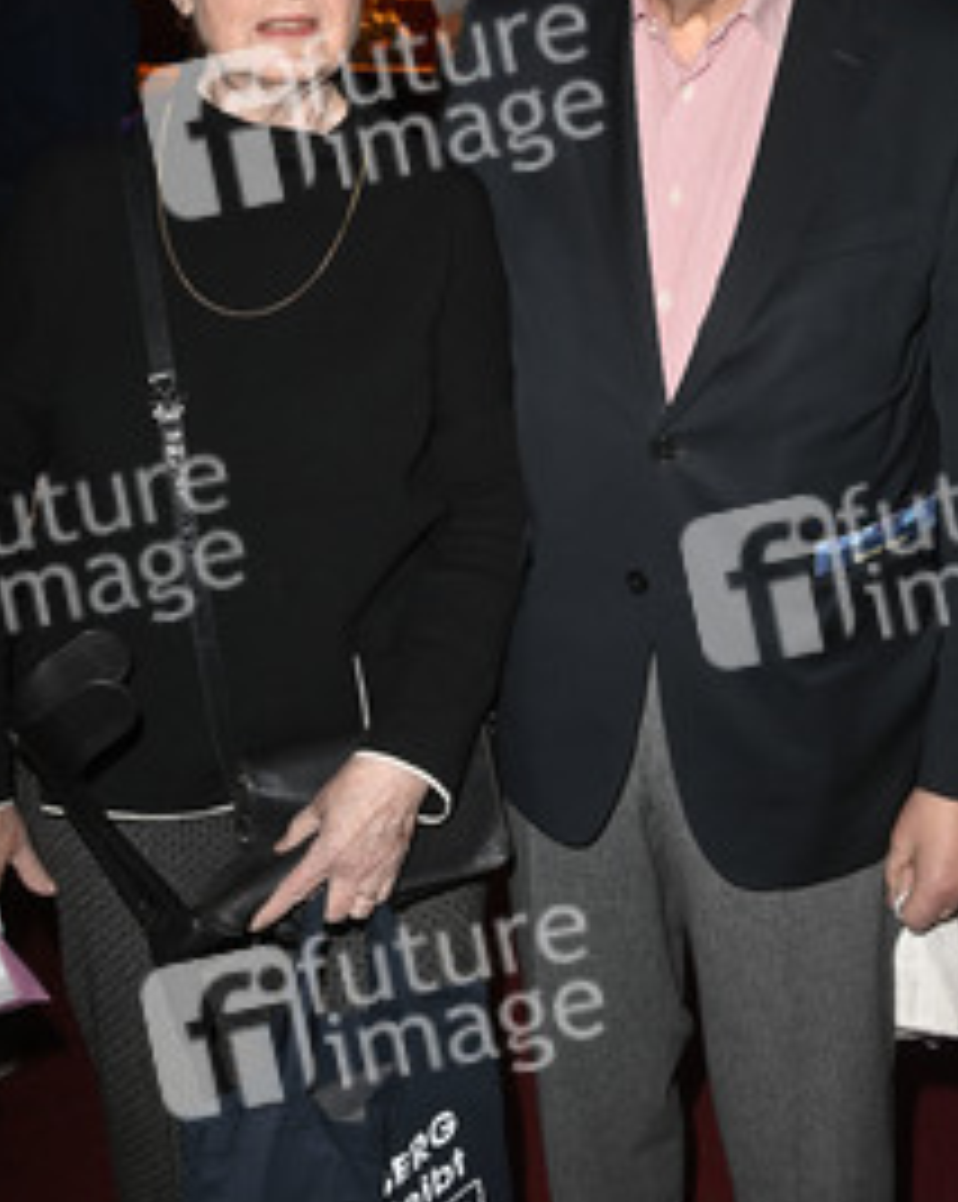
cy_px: 338
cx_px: 504
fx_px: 1598
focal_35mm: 45
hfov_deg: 33.4
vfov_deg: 40.3
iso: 1000
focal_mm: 32
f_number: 6.3
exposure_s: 1/50
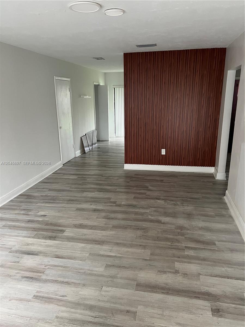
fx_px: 245
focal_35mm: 26
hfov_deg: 53.1
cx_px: 122
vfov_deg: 67.3
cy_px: 164
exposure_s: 1/60
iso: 320
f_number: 1.5
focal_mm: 5.7
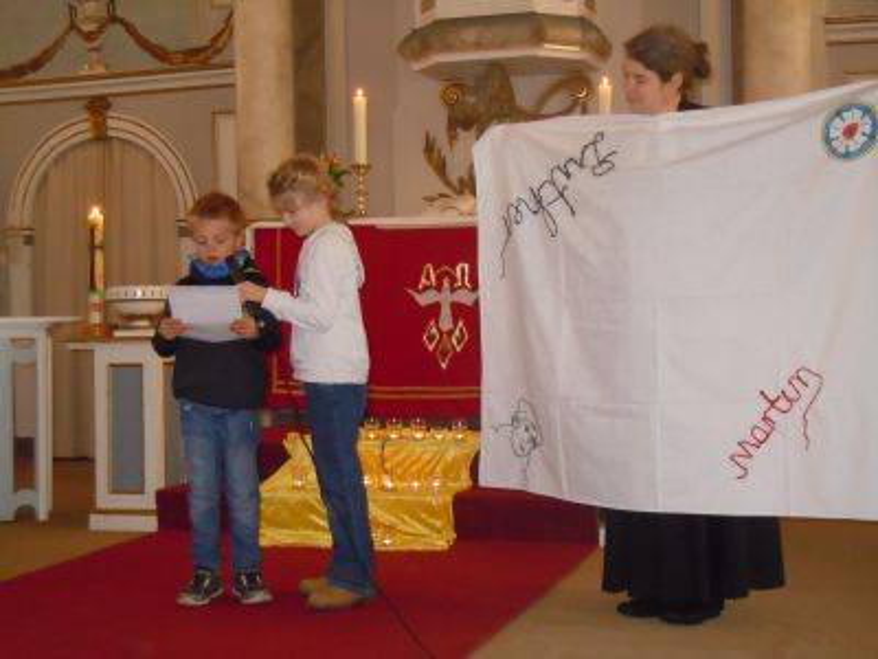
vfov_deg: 24.8
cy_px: 330
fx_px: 1496
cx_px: 439
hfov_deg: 32.7
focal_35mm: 59
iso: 800
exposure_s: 1/40
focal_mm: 10.6
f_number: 4
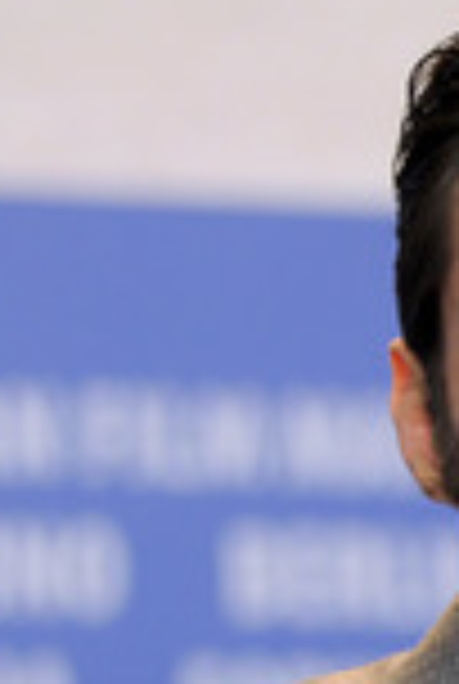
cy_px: 612
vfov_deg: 5.6
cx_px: 657
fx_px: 7025
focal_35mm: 369
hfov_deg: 3.7
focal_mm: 125
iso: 1250
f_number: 2.8
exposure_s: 1/500
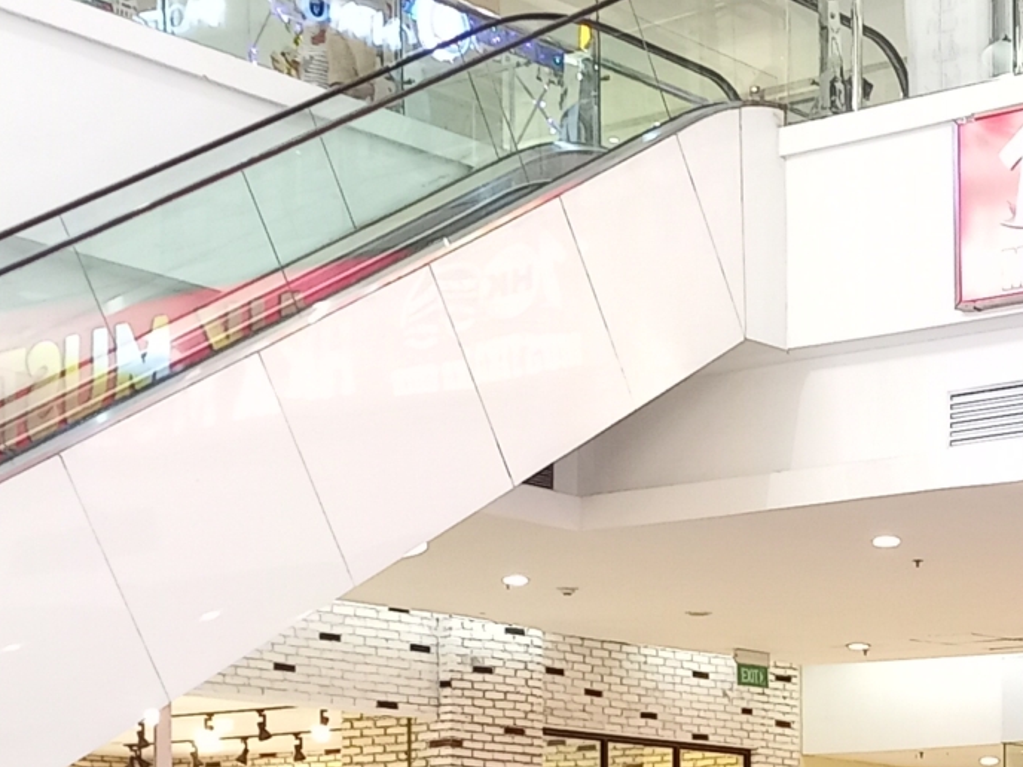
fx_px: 2748
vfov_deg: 15.3
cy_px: 948
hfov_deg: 20.7
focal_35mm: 93
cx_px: 885
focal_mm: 4.65
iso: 500
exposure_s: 1/25
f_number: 1.8
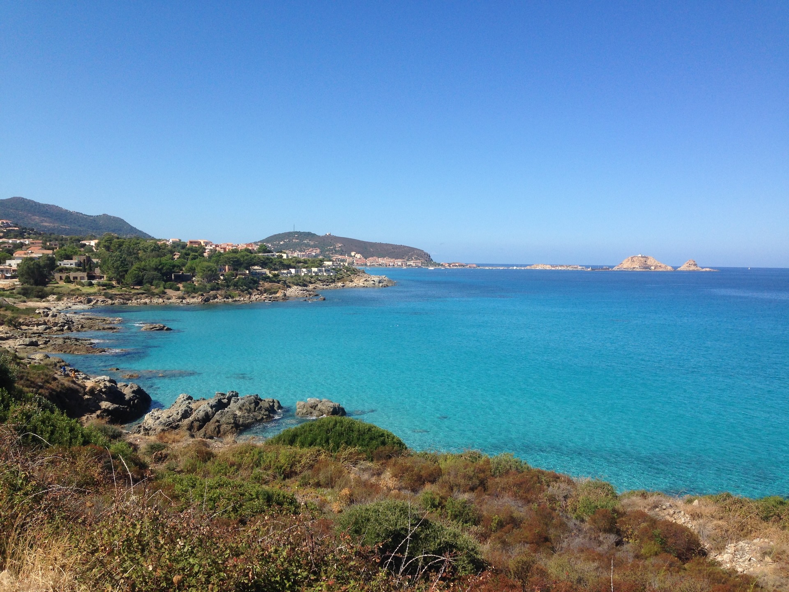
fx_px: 752
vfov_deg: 42.9
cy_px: 296
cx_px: 394
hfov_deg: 55.4
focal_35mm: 33
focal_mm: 4.12
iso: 50
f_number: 2.4
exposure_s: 1/1748
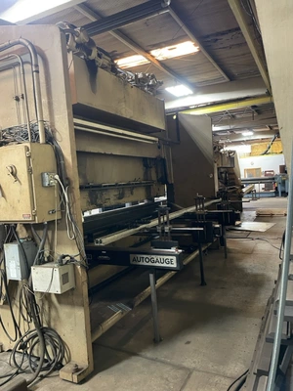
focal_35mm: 26
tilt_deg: -3.6
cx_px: 146
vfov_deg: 67.3
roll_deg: +4.9
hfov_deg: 53.1
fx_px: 293
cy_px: 196
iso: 500
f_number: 1.6
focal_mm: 4.2
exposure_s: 1/30
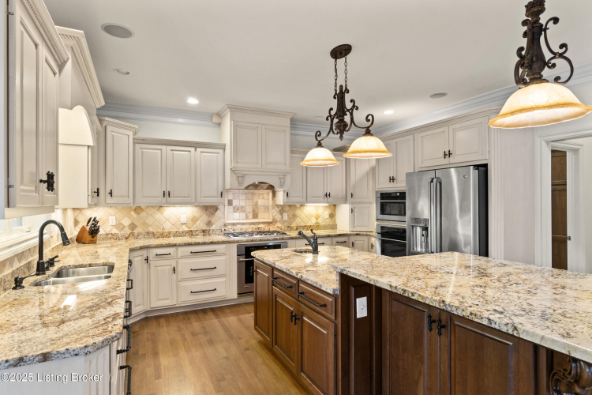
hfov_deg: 85.4
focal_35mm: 20
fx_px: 321
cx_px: 296
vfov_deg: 63.2
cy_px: 198
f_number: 8
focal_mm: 13
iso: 400
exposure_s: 1/2
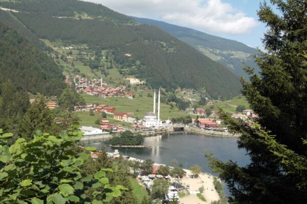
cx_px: 154
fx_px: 367
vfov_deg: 31.2
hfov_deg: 45.4
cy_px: 102
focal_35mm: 43
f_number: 6.3
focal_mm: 28
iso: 100
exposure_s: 1/250
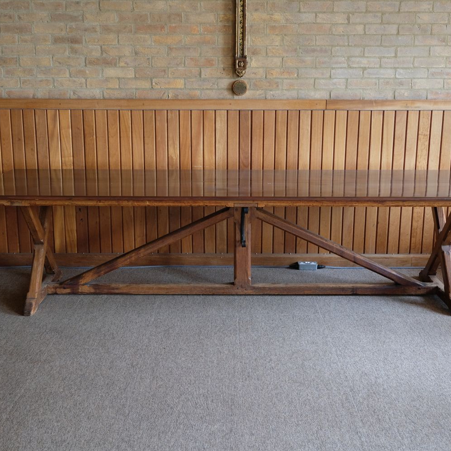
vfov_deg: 36.8
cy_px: 226
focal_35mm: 46
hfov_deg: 36.8
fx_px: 678
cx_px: 231
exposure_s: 1/42
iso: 800
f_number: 4
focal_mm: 24
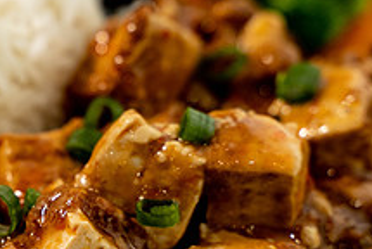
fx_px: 2007
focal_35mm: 194
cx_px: 38
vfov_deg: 7.1
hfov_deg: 10.5
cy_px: 156
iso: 1000
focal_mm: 72
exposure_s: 1/160
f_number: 4
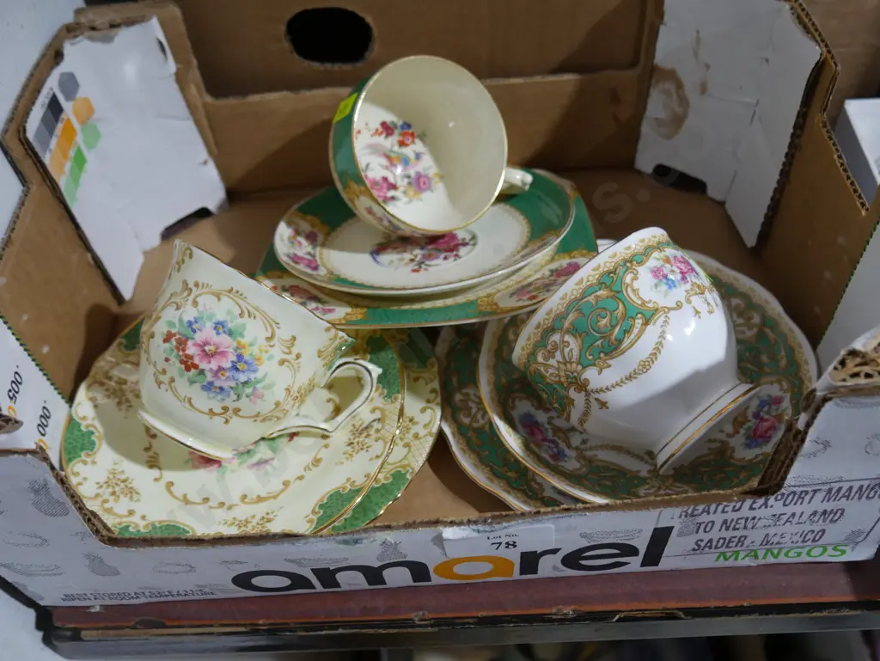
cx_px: 440
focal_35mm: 32
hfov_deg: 56.8
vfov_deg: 44.2
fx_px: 814
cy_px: 330
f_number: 3.6
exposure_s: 1/60
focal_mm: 16
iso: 1000
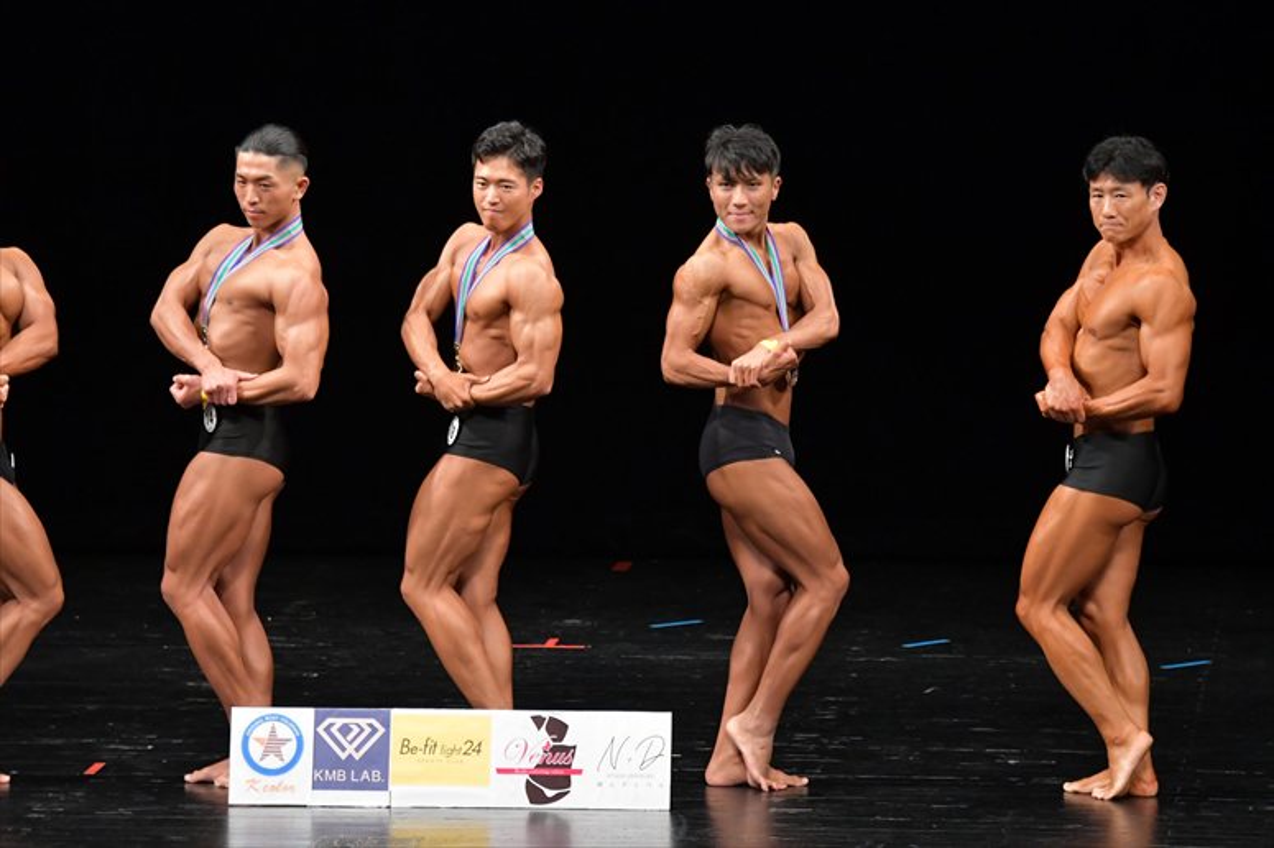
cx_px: 637
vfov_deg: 5.4
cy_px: 424
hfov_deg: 8.1
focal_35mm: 255
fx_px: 9020
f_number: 5.6
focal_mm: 170
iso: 3200
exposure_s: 1/400
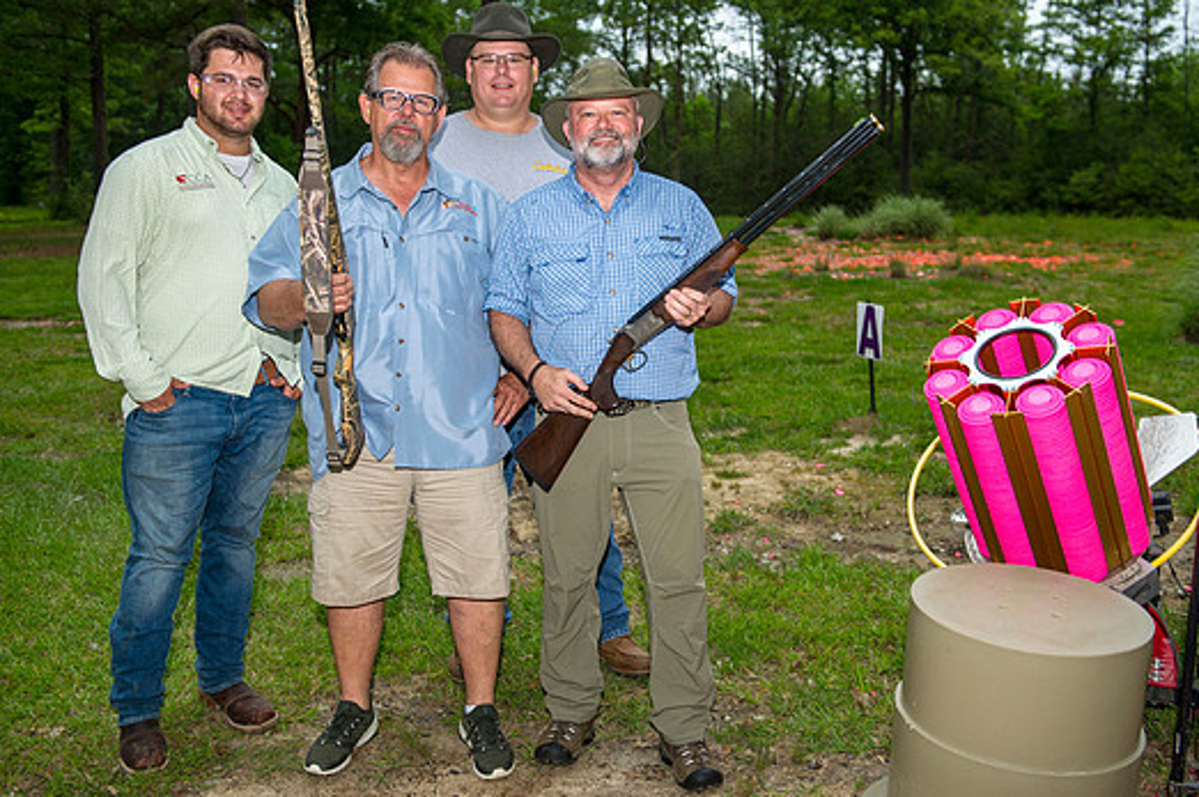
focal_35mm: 40
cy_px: 372
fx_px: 1331
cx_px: 613
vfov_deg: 33.3
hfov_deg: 48.5
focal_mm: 36
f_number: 3.5
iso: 640
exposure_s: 1/100
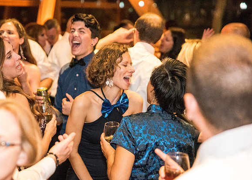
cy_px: 121
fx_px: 708
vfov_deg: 14.4
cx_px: 94
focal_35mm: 99
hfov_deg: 20.1
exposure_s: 1/100
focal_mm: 70
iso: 5000
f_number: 2.8
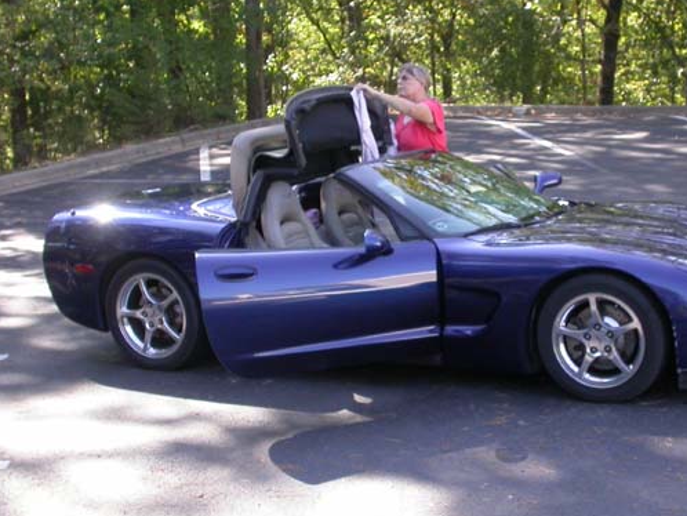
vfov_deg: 24.0
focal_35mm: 61
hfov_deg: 31.5
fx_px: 1211
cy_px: 233
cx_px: 429
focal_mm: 7.85
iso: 100
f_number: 4.2
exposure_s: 1/97.4
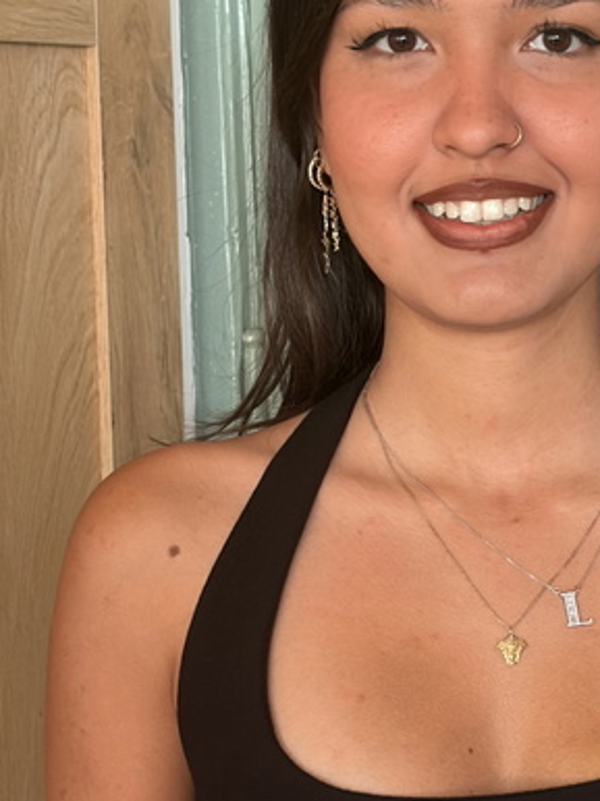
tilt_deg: -5.9
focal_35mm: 115
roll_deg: +1.0
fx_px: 2661
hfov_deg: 12.8
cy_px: 406
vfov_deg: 17.1
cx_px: 511
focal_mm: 5.96
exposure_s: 1/52
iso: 160
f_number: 1.6
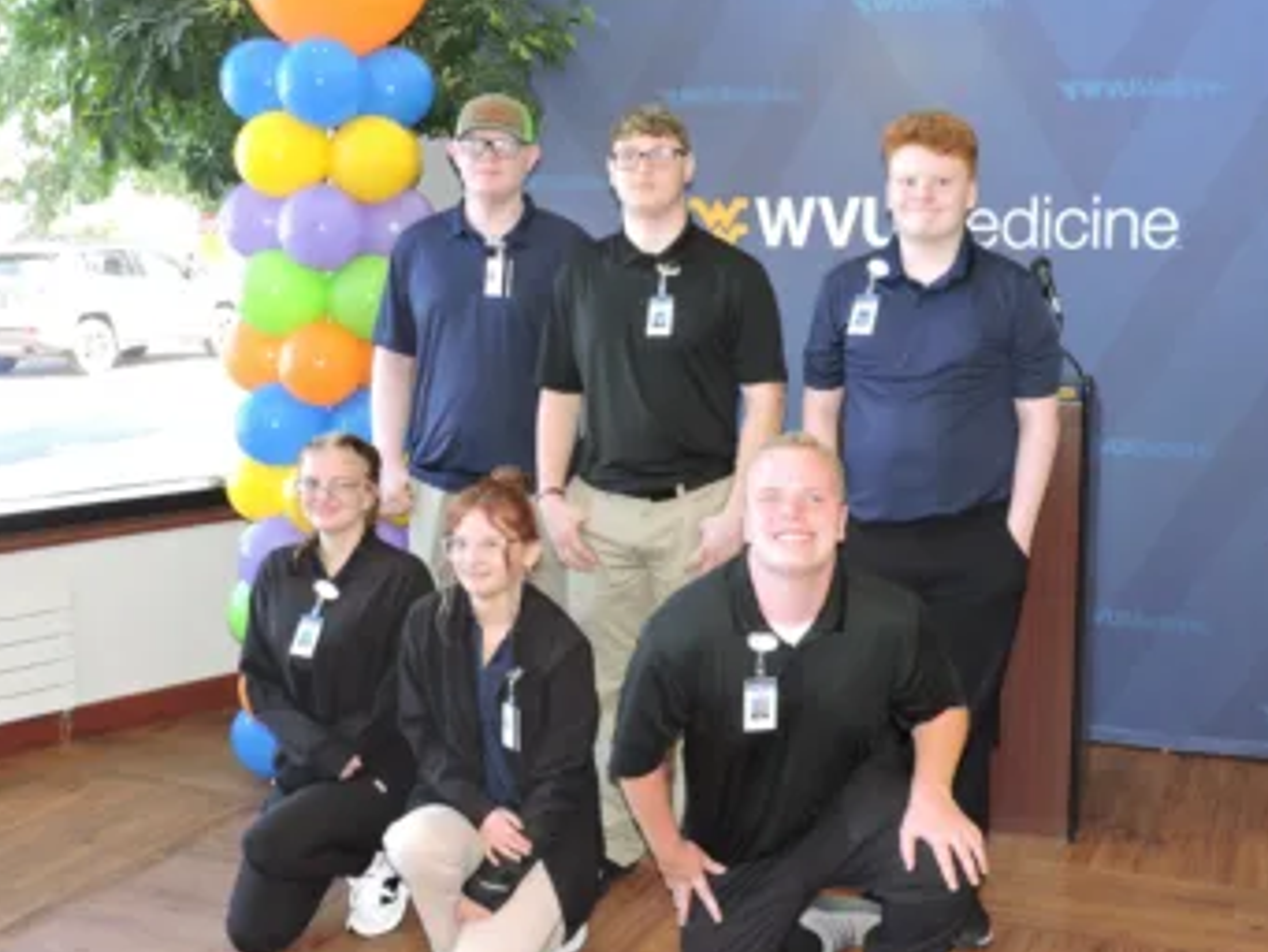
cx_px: 634
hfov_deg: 41.2
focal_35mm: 46
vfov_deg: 31.5
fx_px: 1686
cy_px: 476
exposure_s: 1/30
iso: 360
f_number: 3.4
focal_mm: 7.7
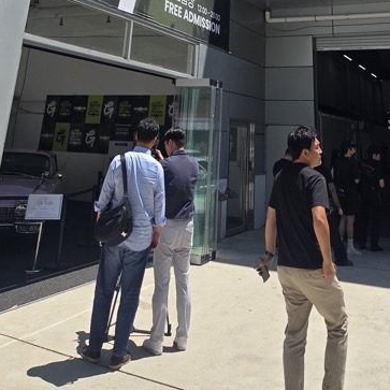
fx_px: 484
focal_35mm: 38
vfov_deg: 35.7
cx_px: 230
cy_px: -63
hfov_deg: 43.7
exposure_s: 1/2010
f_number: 1.9
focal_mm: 2.2
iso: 40
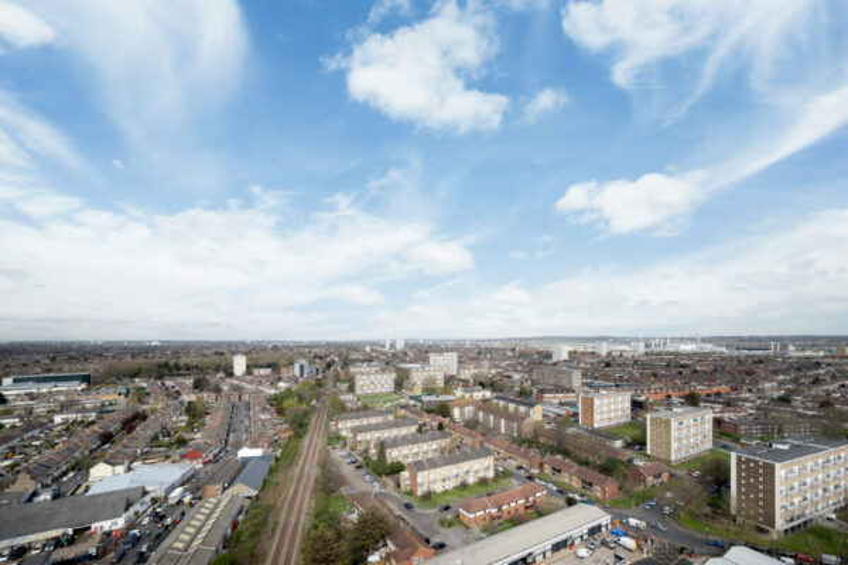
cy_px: 282
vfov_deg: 81.2
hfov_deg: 104.3
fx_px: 330
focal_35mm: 14
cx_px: 424
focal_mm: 14
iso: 400
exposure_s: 1/800
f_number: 7.1
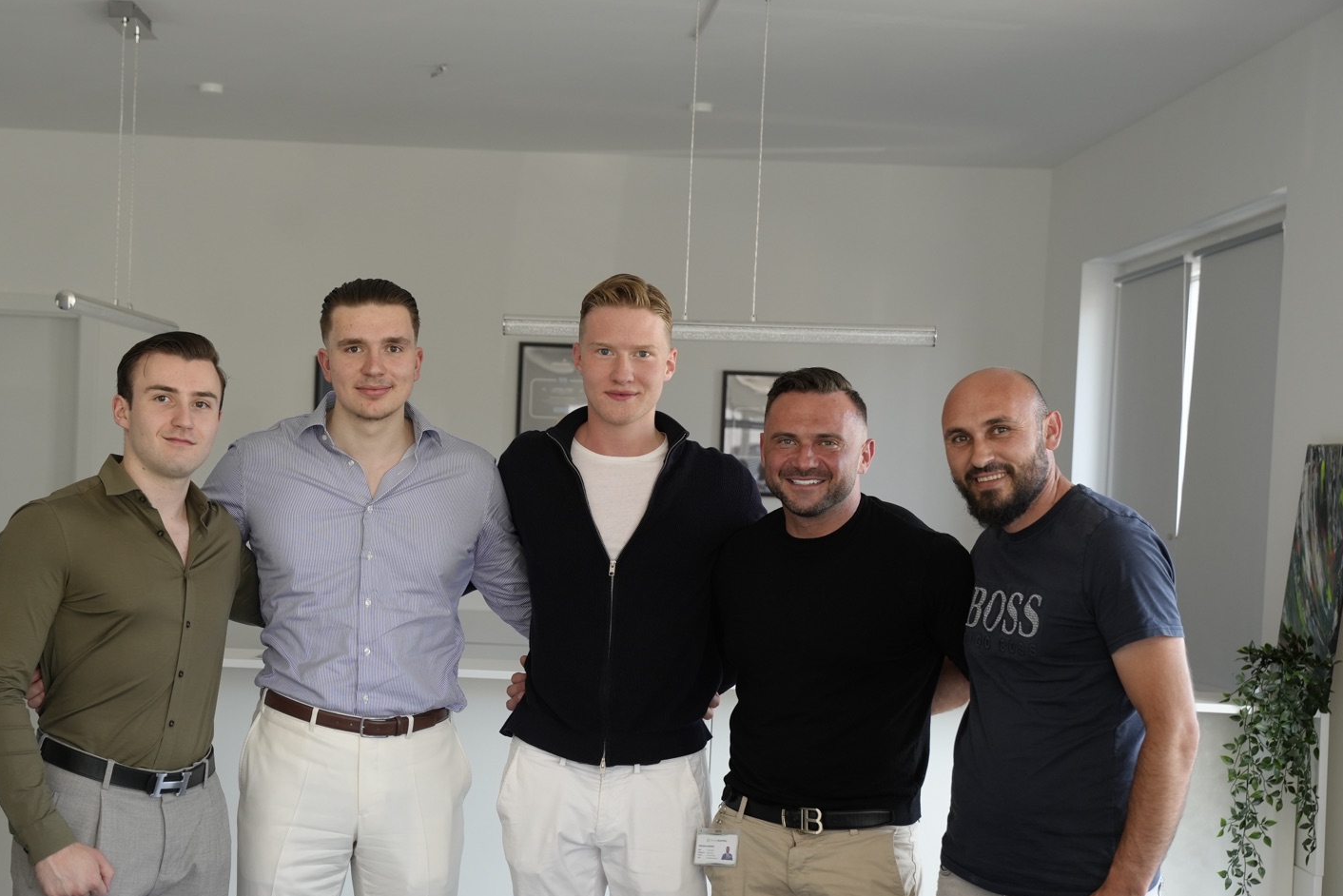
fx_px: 2430
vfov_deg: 20.8
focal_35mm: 65
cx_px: 578
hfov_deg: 30.9
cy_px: 568
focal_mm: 51.1
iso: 500
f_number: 4
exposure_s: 1/160
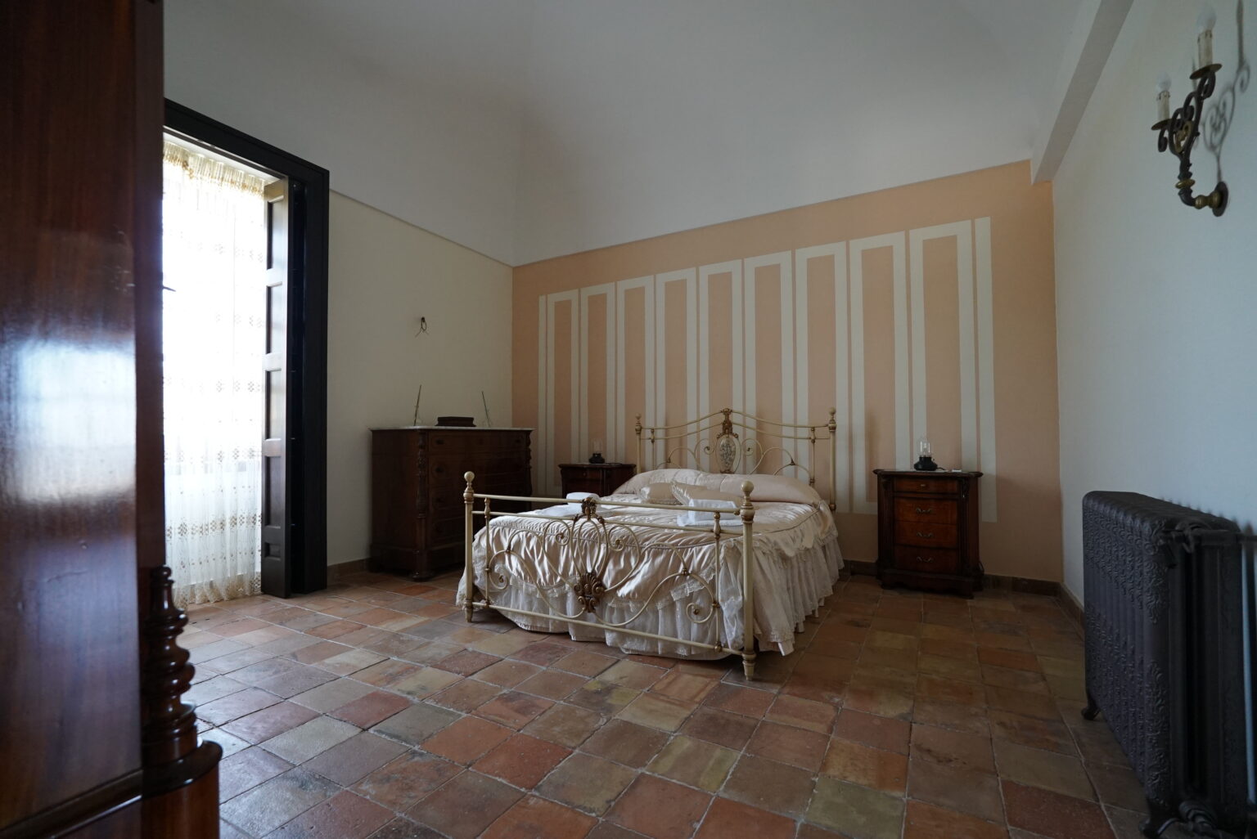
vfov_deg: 72.1
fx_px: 576
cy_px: 420
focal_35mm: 16
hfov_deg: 94.9
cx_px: 628
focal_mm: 16.5
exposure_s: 1/160
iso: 3200
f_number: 4
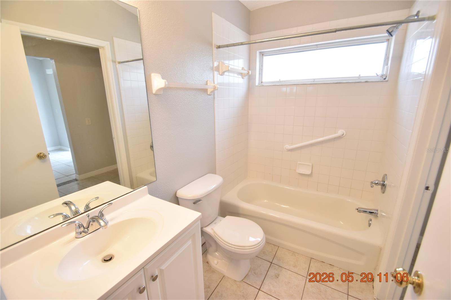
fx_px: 188
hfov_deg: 100.4
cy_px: 150
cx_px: 226
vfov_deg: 77.3
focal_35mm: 15
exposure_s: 1/125
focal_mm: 10
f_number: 3.5
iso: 800
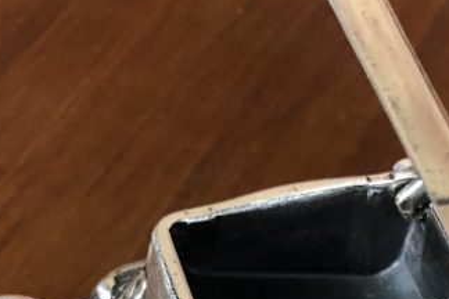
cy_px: 584
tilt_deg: -60.0
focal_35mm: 92
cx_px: 334
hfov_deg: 22.0
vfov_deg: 13.0
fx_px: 1147
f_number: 1.8
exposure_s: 1/17
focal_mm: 4
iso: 100
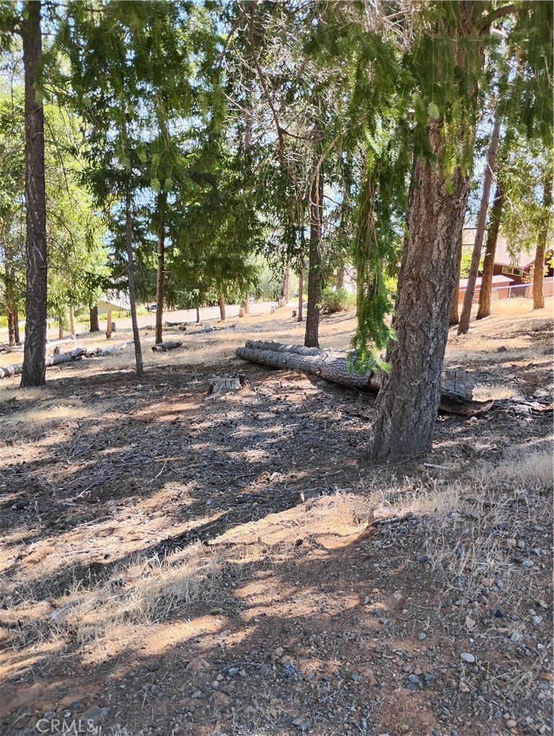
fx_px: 596
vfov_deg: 63.4
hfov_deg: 49.8
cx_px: 277
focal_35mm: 28
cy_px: 368
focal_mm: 4.26
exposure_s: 1/120
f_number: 1.8
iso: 191
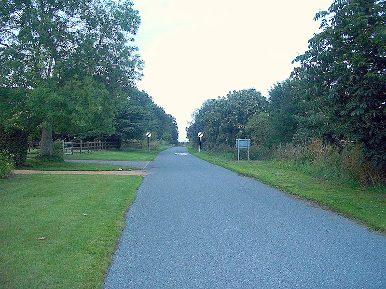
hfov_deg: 51.4
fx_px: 401
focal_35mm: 36
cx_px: 193
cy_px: 144
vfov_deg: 39.7
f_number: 3.1
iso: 160
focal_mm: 6.5
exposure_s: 1/40
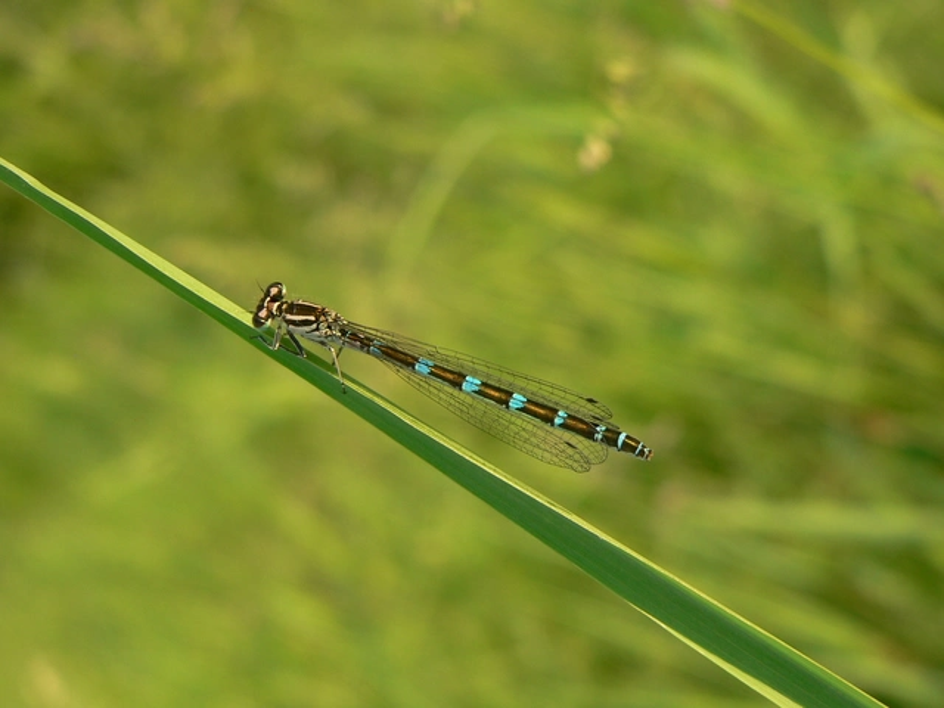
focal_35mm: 75
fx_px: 2045
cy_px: 354
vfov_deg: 19.6
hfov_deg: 26.0
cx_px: 472
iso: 80
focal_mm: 12.5
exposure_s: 1/200
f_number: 4
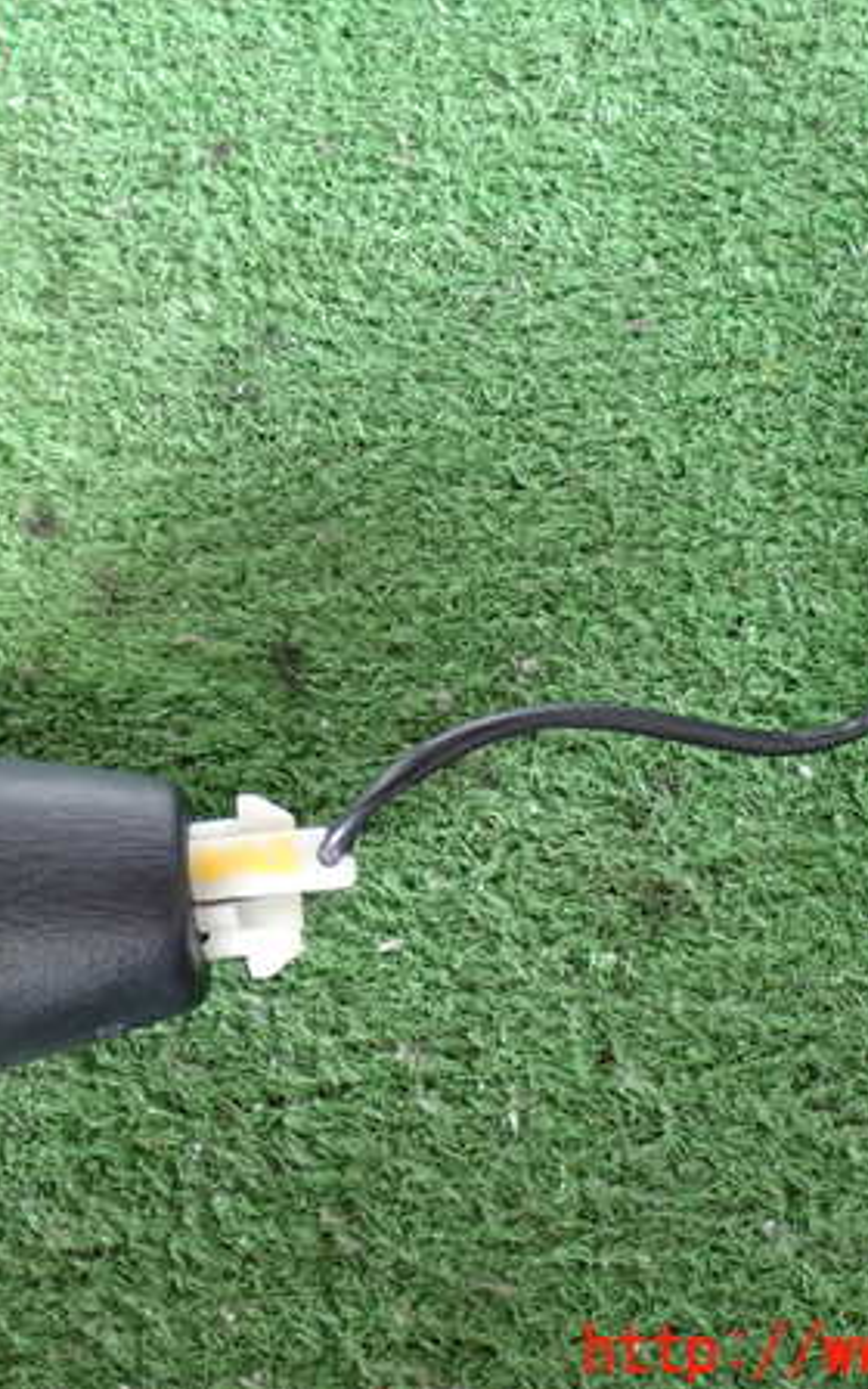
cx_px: 353
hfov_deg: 23.9
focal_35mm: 54
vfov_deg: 37.5
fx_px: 2044
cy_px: 694
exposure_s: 1/40
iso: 500
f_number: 2.7
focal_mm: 6.83
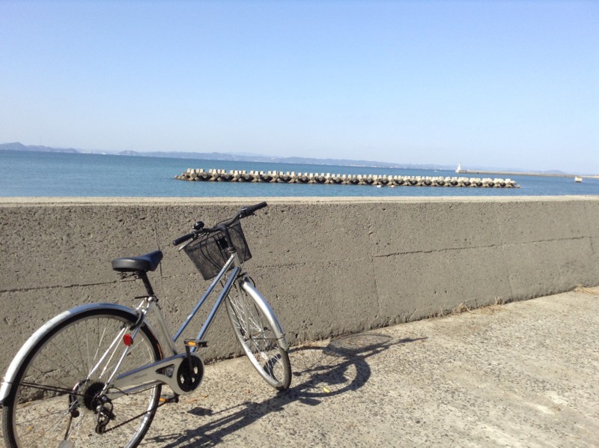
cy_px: 224
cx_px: 300
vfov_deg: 42.9
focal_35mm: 33
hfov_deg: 55.4
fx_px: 570
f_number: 2.4
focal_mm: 3.3
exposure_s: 1/935
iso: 32
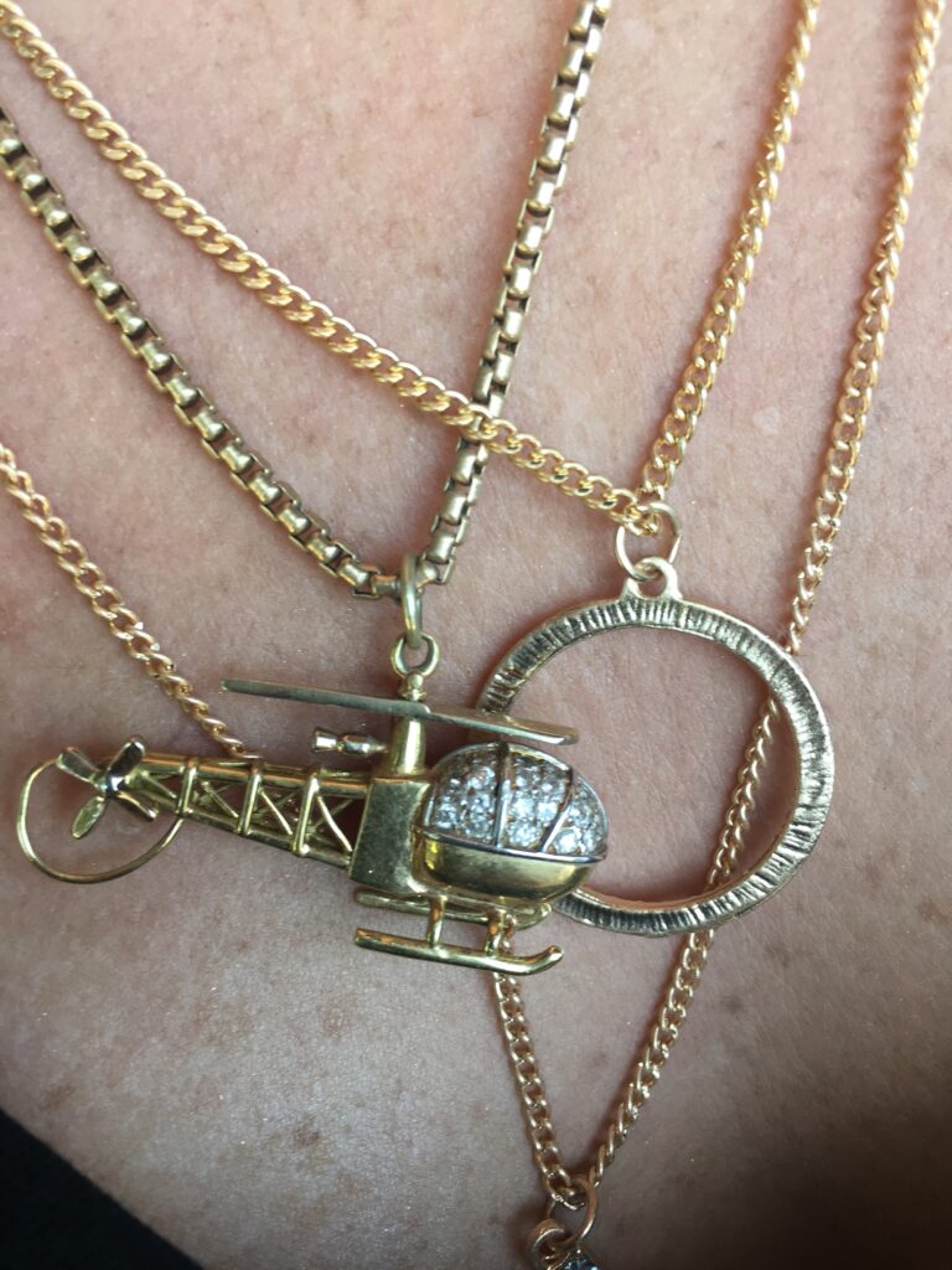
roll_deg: -0.4
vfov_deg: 61.7
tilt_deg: -37.2
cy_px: 635
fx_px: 1063
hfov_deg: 48.2
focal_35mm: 29
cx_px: 476
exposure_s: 1/100
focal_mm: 4.15
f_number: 2.2
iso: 32
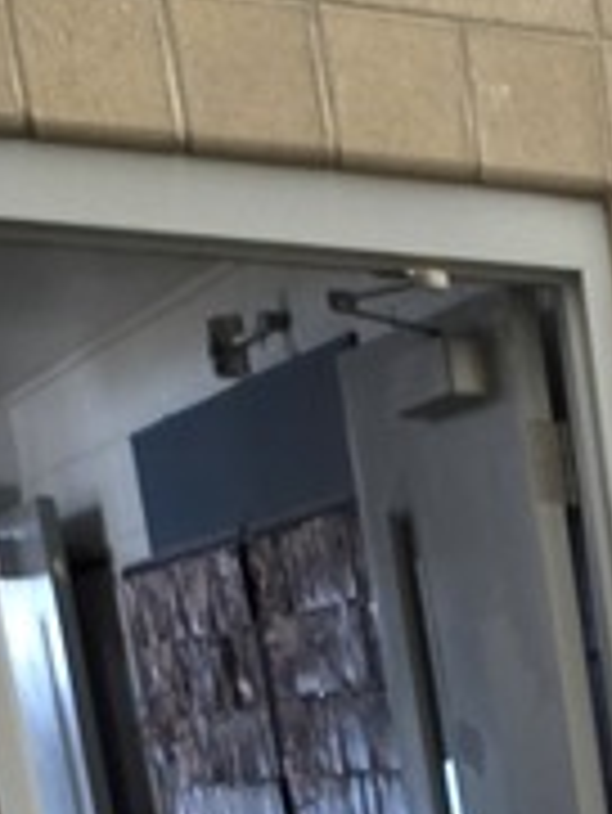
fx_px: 3061
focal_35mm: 130
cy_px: 2172
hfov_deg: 9.5
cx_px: 1710
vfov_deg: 11.4
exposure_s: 1/120
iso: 400
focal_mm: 5.4
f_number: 1.8
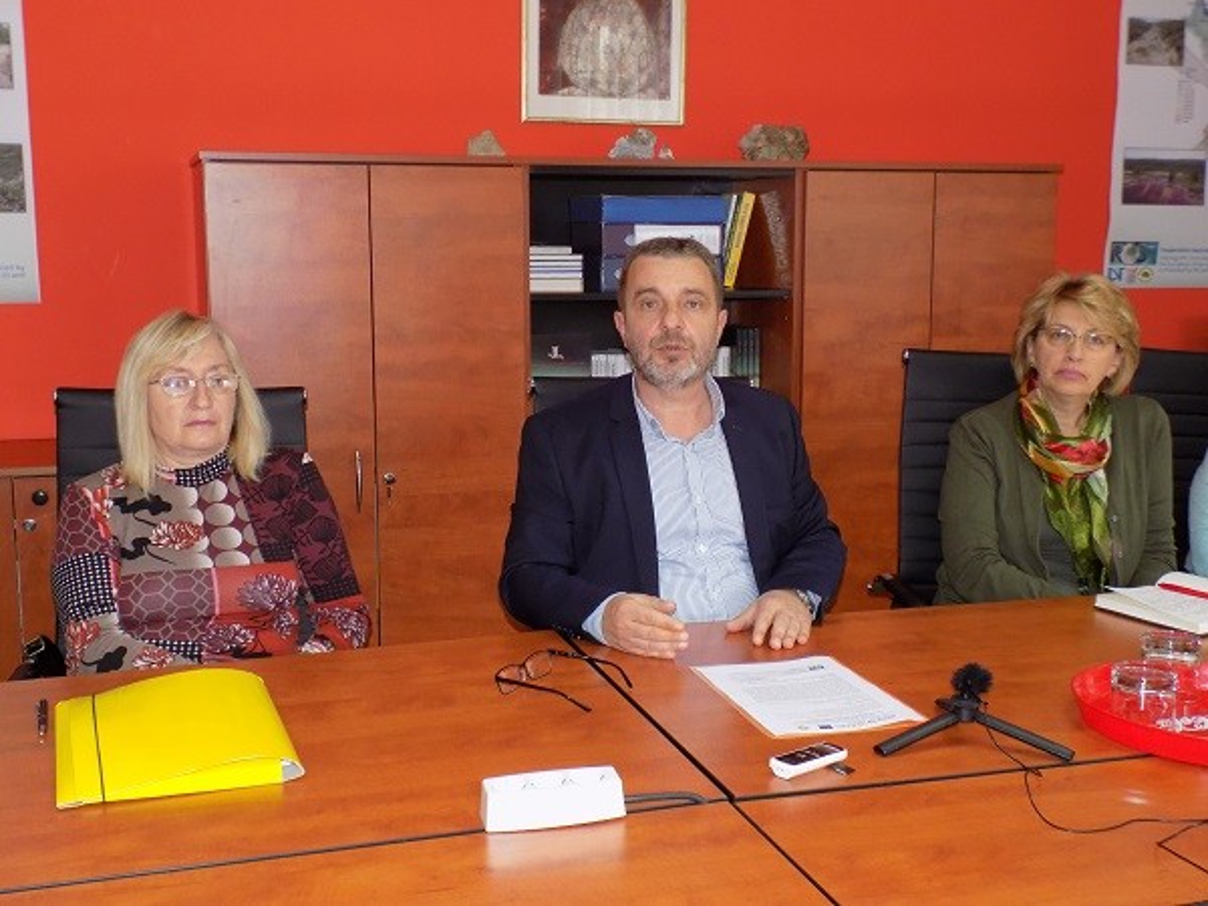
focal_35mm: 41
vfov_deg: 35.1
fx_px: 1431
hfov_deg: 45.8
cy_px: 453
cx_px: 604
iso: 250
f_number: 3.6
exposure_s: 1/30
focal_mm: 7.3
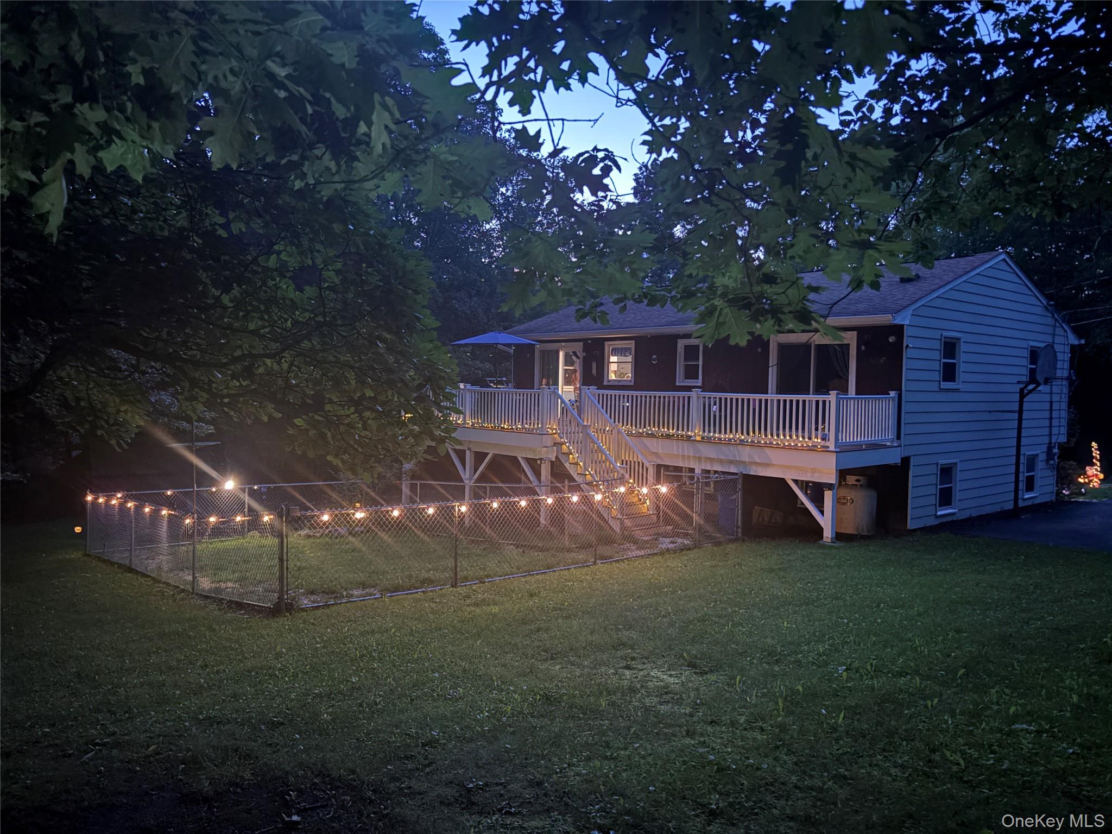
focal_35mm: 26
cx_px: 556
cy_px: 417
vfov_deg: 53.1
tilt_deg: -3.1
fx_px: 835
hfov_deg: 67.3
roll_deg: -1.4
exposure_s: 1/5
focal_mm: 5.96
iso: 1250
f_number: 1.6
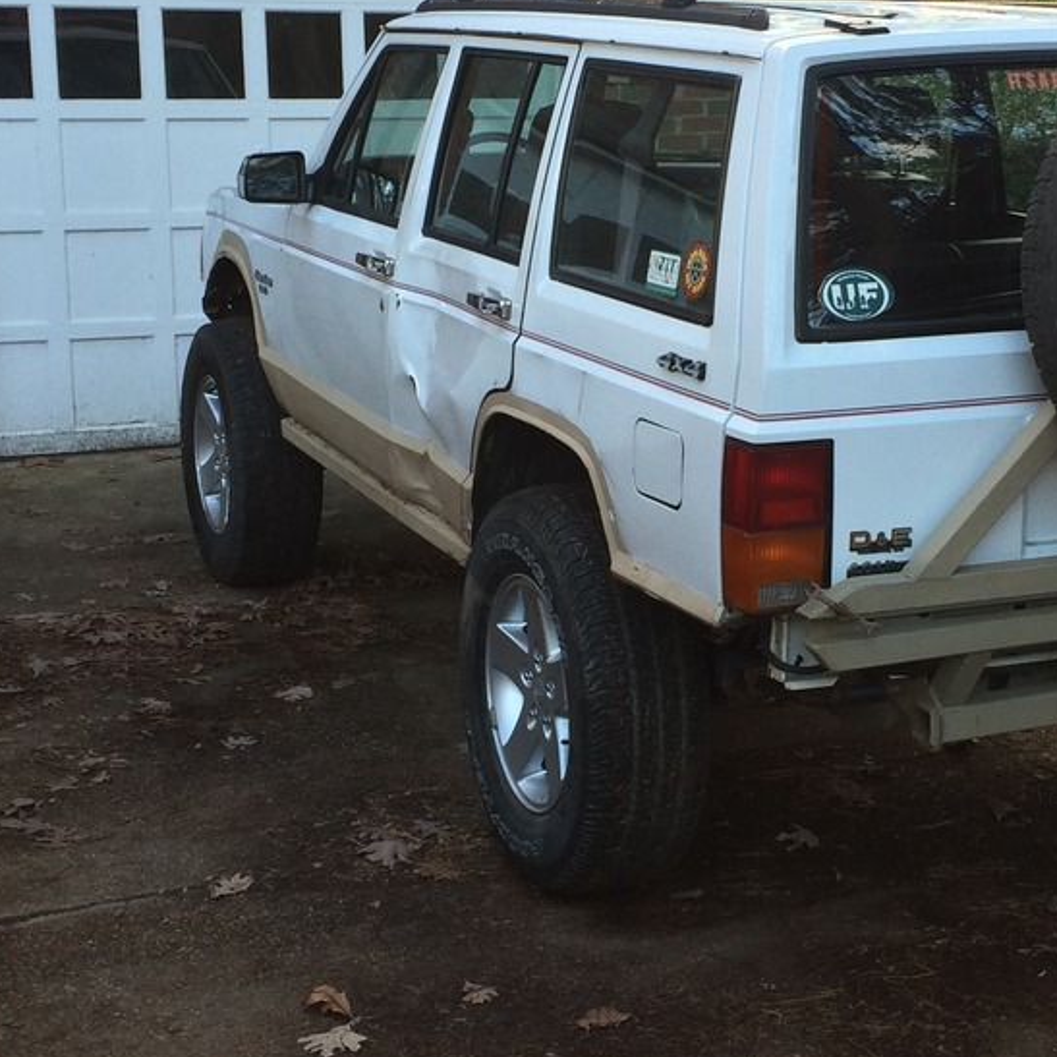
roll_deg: +1.8
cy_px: 457
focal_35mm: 64
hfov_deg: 26.7
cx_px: 728
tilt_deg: -11.1
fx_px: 2211
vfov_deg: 26.9
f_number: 2.2
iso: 40
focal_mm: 4.15
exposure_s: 1/60
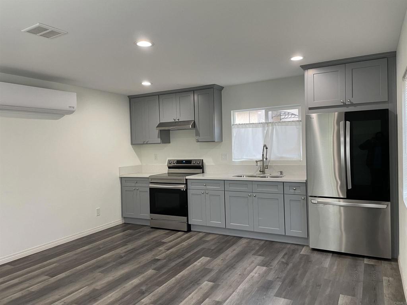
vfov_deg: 53.1
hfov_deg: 67.3
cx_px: 204
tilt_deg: +0.6
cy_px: 152
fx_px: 306
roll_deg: +1.8
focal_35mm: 26
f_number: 1.6
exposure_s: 1/60
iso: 80
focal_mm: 4.2
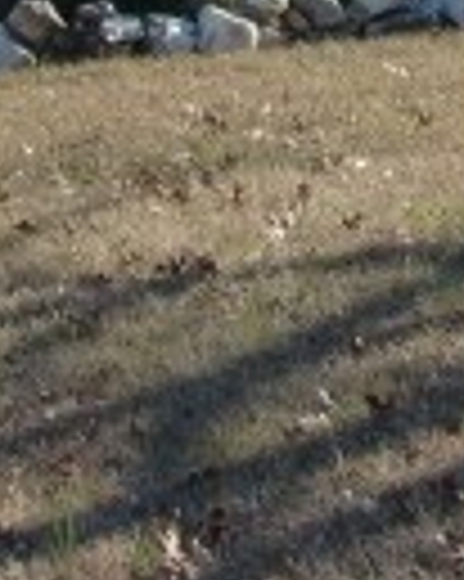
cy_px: -463
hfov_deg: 8.2
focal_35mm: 184
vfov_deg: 9.9
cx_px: 676
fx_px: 3162
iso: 64
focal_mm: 6.66
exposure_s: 1/500
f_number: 3.9
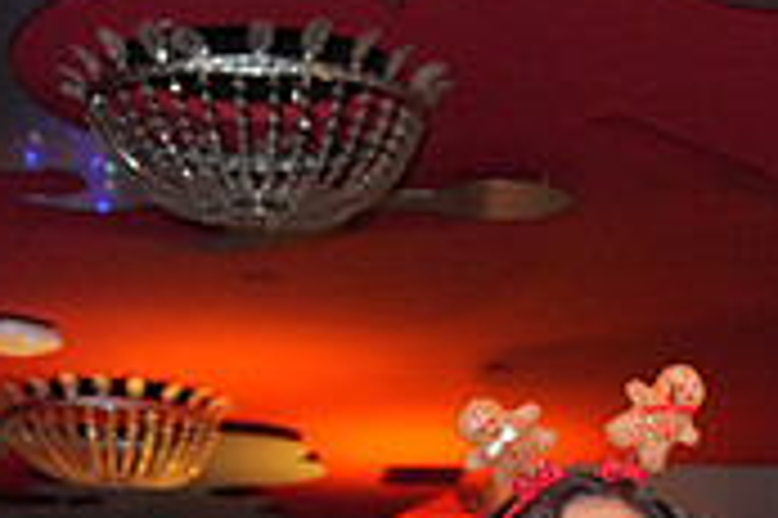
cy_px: 1279
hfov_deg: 16.4
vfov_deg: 9.7
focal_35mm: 124
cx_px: 663
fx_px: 2677
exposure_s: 1/200
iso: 4000
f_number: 4
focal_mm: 37
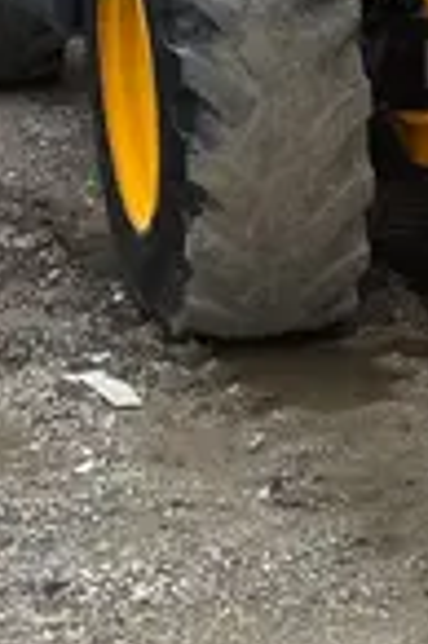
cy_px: 139
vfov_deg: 15.0
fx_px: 2431
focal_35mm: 136
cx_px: 702
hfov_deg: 9.7
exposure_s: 1/1855
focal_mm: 4.2
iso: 50
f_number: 1.6
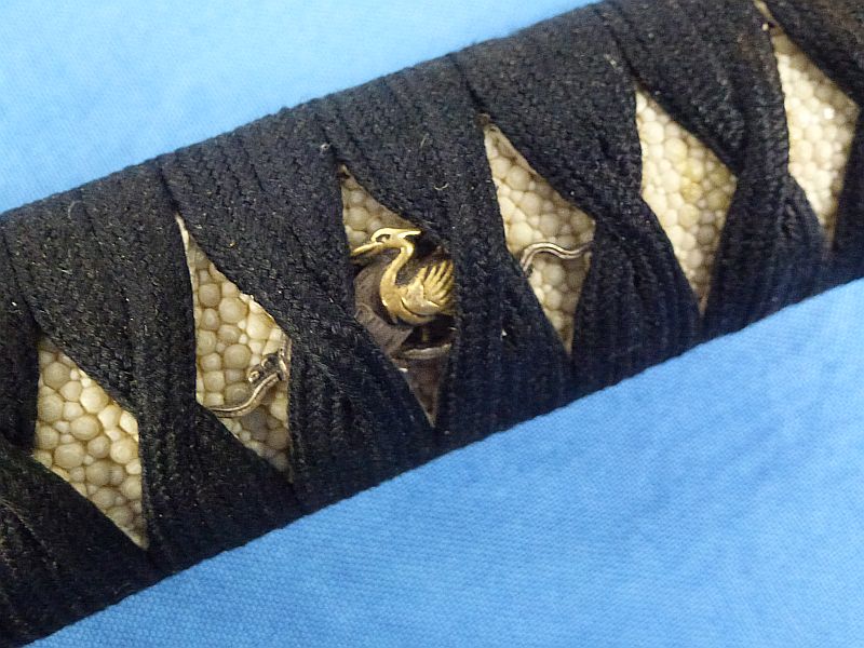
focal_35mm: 45
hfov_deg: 42.1
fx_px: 1123
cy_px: 324
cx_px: 432
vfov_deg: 32.2
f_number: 4
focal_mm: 8
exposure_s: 1/60
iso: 800
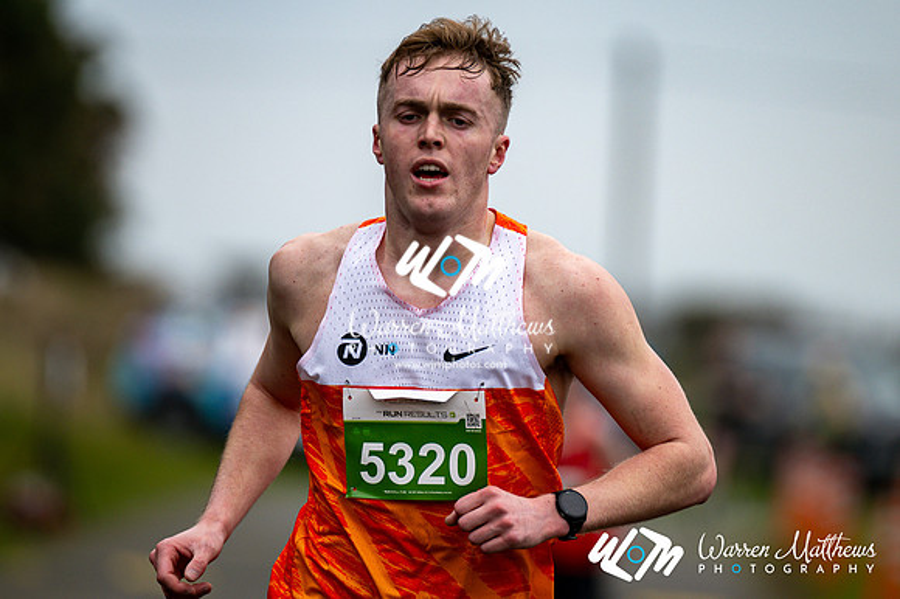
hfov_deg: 4.6
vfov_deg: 3.1
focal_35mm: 450
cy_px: 300
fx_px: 11243
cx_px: 450
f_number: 2.8
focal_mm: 300
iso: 220
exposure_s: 1/1600
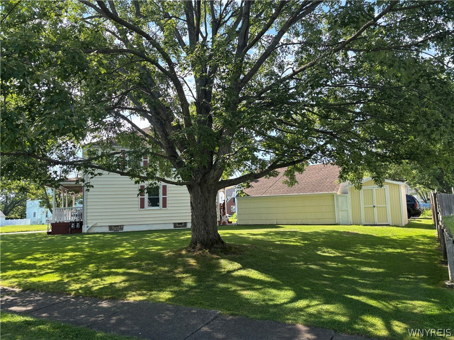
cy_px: 170
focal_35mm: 26
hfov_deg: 67.3
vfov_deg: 53.1
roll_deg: +1.8
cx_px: 227
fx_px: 341
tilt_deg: +6.5
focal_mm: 5.96
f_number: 1.6
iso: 50
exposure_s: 1/787
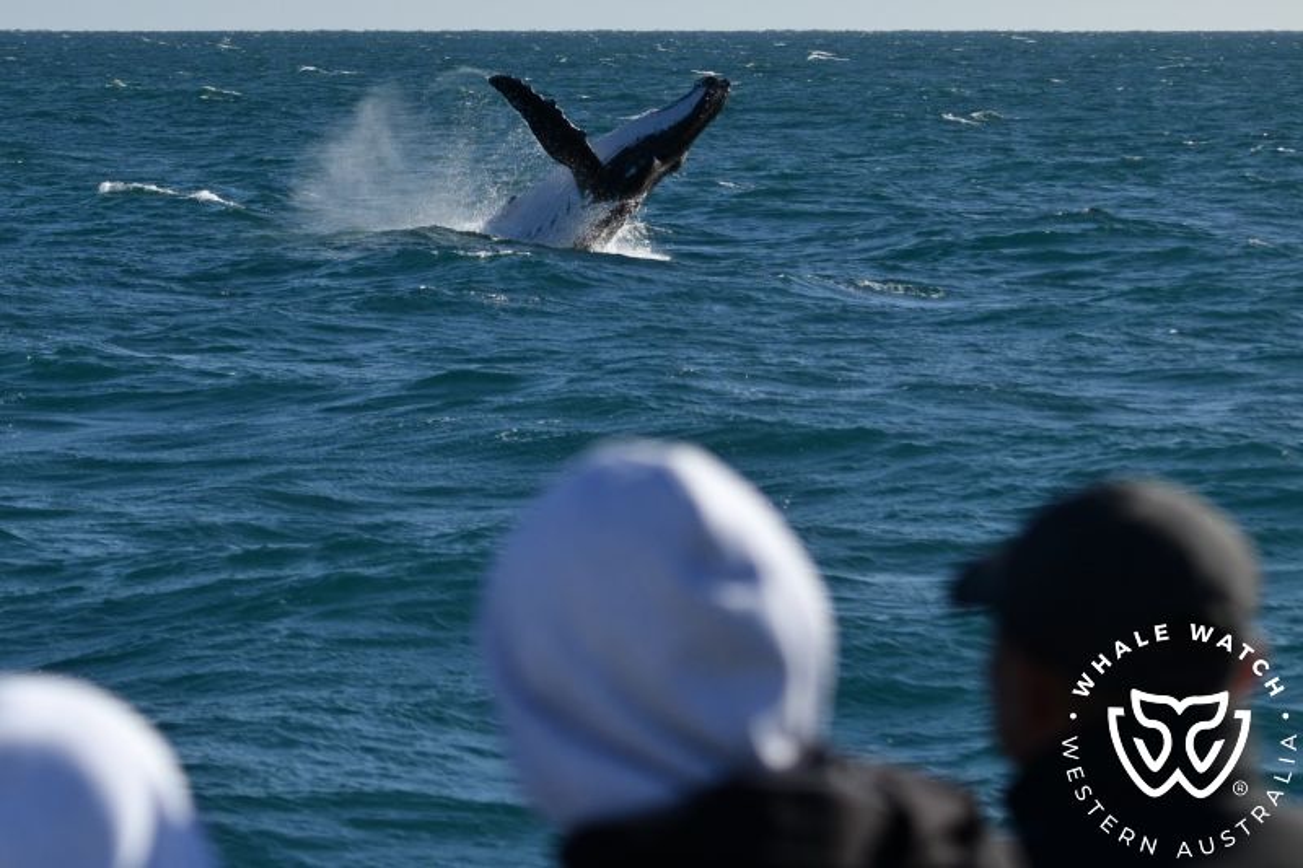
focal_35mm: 98
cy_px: 434
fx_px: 3546
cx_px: 652
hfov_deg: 20.8
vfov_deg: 14.0
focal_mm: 98
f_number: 5
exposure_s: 1/8000
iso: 500
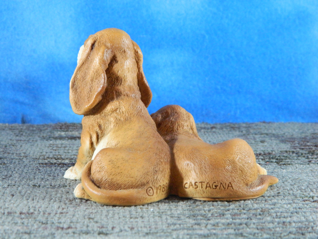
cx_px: 159
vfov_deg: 17.6
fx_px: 772
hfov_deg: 23.3
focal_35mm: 84
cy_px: 120
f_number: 4.2
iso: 400
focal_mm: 15.1
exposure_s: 1/20
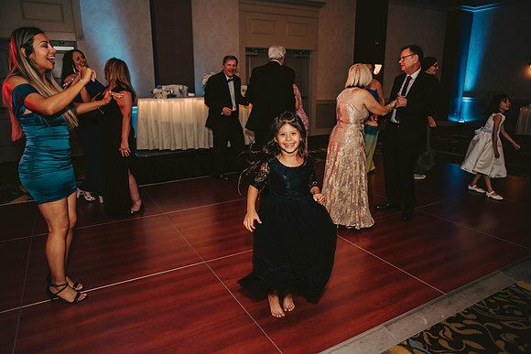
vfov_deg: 53.2
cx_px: 266
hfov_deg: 73.7
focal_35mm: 24
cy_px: 177
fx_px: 354
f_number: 2.8
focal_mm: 24
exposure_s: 1/100
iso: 800
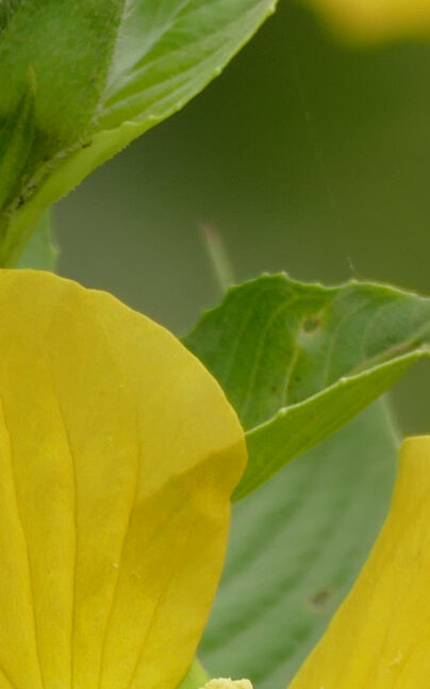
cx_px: 153
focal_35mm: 2134
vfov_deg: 1.0
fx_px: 40040
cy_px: 803
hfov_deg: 0.6
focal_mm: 146
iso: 125
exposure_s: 1/320
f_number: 4
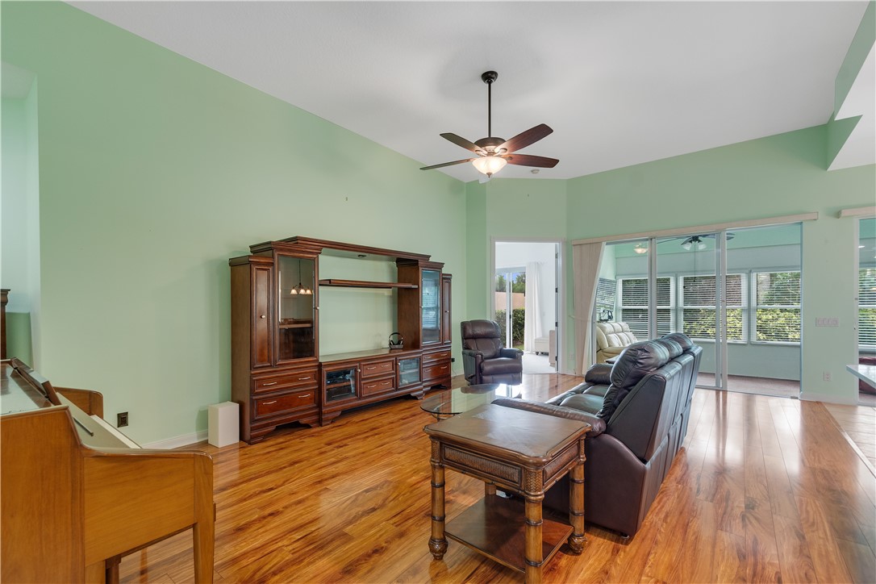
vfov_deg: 77.3
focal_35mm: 15
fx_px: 365
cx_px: 438
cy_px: 292
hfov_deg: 100.4
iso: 320
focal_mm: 10
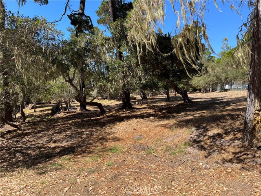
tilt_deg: -0.5
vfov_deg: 53.1
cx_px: 130
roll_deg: -1.3
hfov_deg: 67.3
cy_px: 98
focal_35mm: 26
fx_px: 196
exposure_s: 1/1309
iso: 50
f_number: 1.6
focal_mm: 5.1
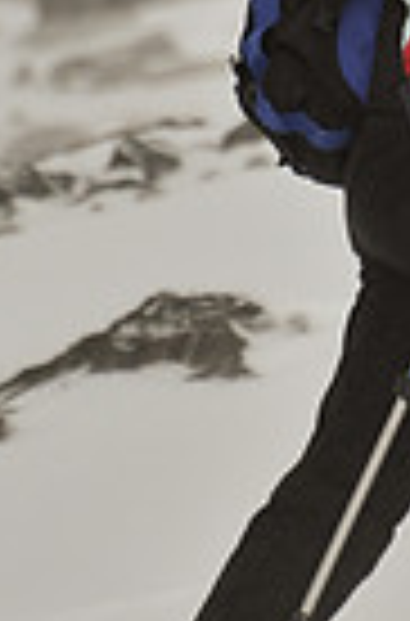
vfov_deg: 1.4
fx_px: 25319
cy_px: 72
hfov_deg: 0.9
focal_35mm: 1471
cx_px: 547
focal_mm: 300
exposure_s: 1/2000
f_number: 5.6
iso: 200
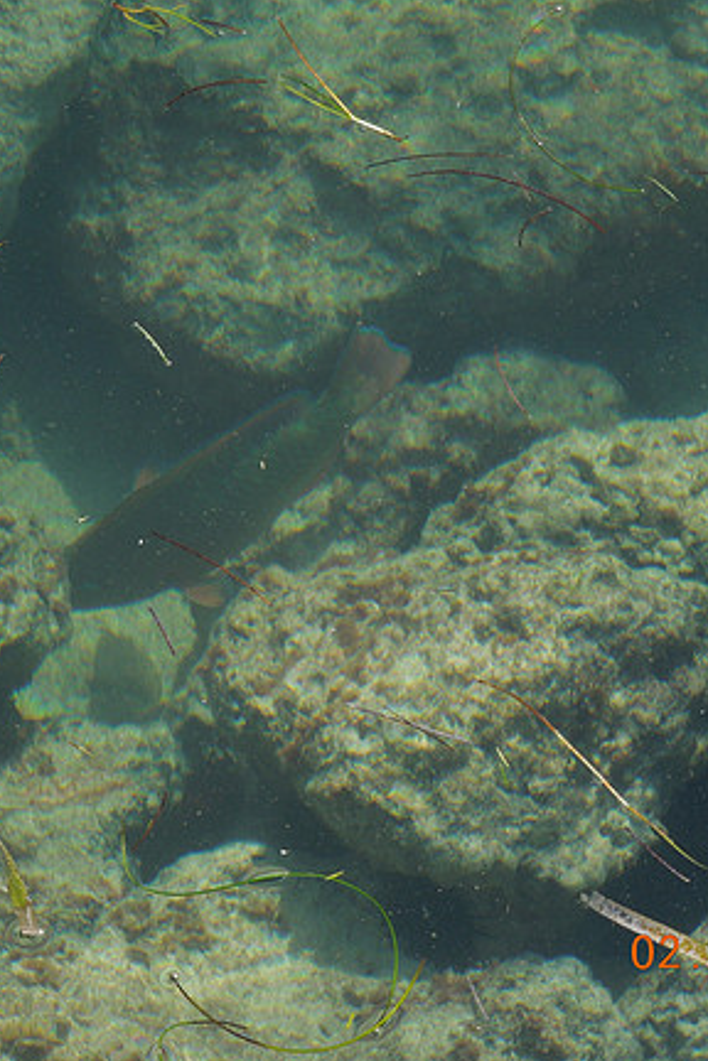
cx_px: 243
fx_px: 4897
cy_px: 532
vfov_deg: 12.4
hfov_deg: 8.3
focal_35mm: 166
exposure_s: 1/320
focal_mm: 21.5
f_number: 4.8
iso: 100
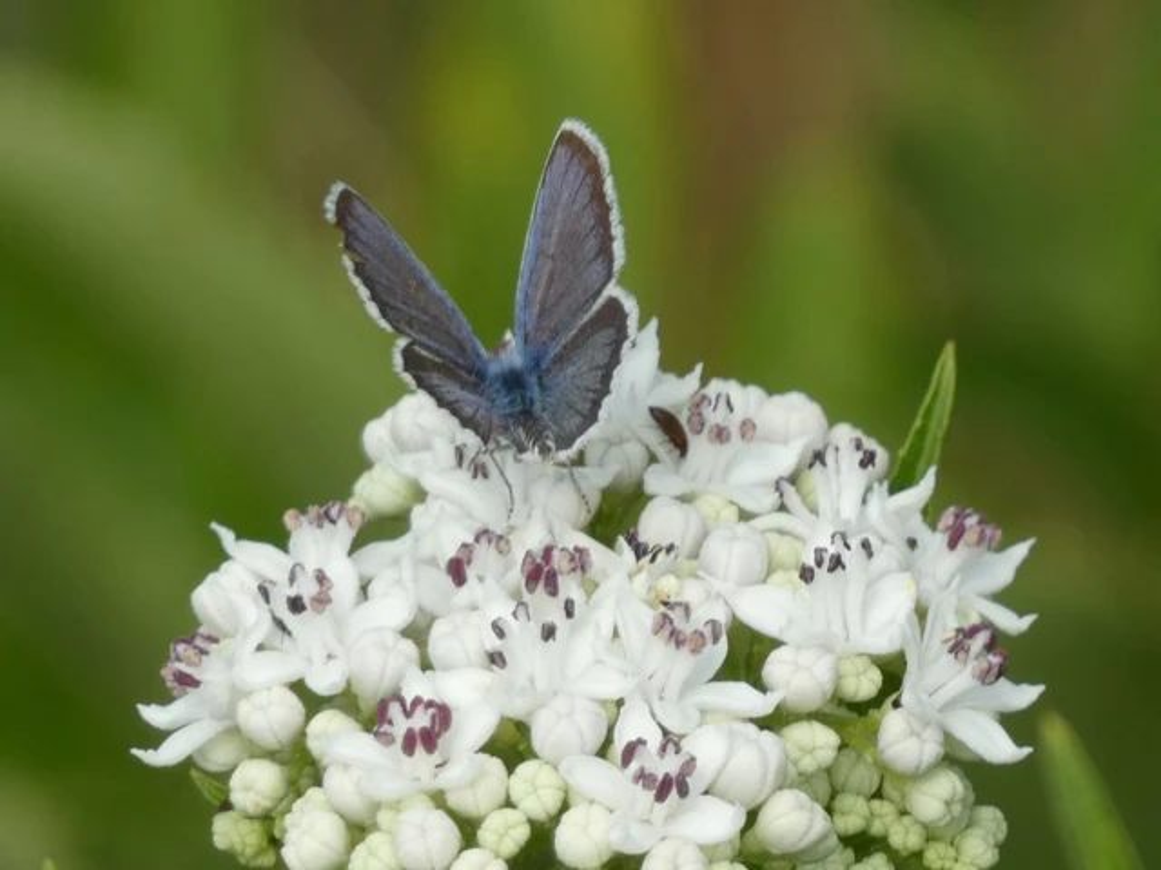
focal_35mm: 515
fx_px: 17273
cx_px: 580
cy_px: 435
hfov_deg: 3.8
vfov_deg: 2.9
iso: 80
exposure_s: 1/100
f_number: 5.6
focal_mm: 92.3
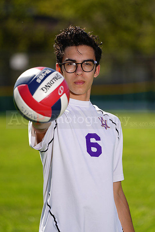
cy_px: 116
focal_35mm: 355
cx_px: 78
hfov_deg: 3.9
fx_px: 2291
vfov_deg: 5.8
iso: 64
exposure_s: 1/200
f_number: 7.1
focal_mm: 355
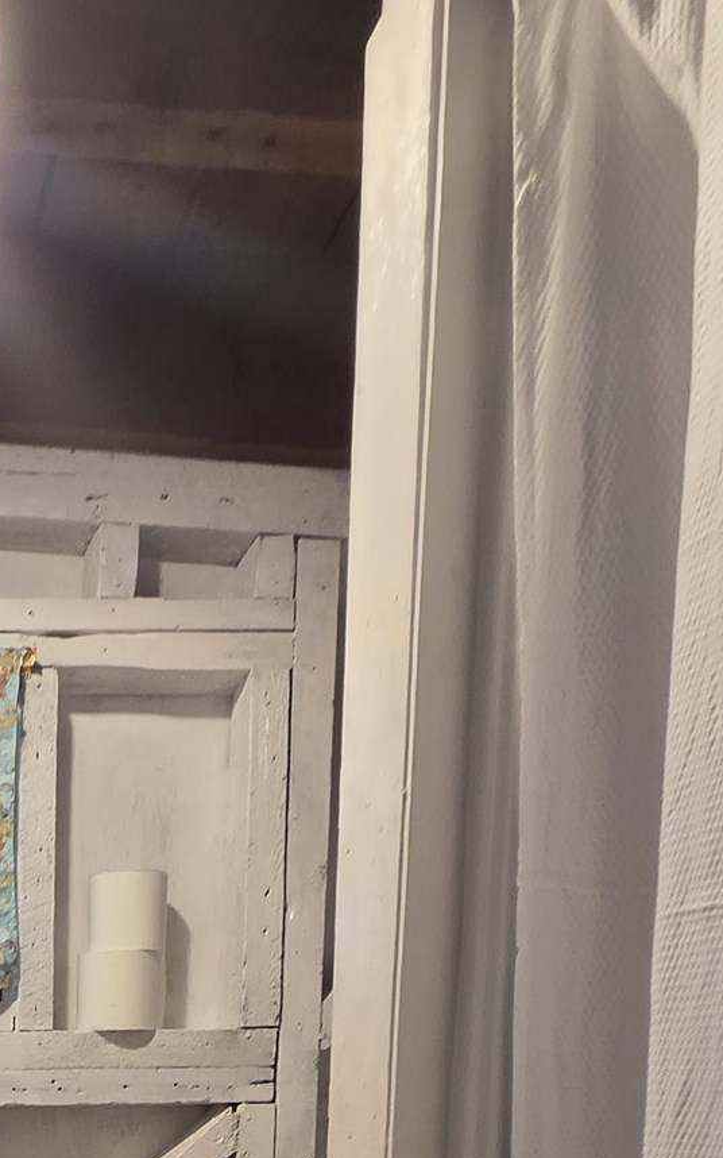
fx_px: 1167
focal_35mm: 37
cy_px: 1316
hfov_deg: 28.5
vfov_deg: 40.7
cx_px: -205
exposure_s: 1/60
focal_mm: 2.2
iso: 250
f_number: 2.2
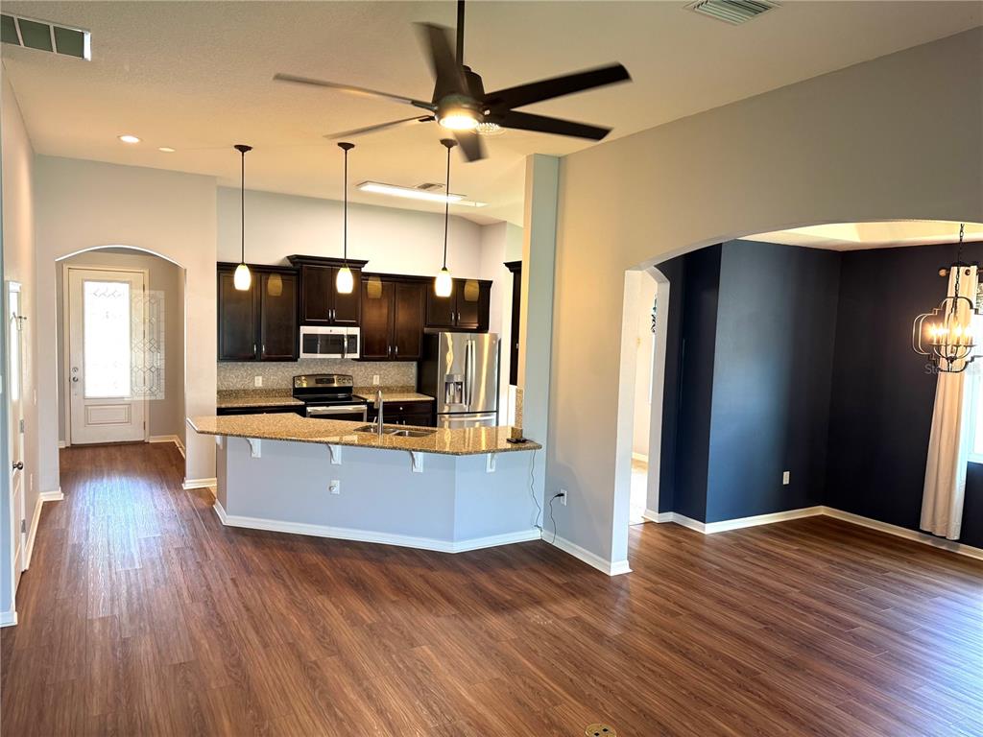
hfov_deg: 71.6
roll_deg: -1.6
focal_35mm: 24
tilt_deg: -4.3
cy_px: 368
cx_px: 492
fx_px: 682
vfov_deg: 56.8
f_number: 1.78
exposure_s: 1/60
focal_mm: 6.76
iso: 200
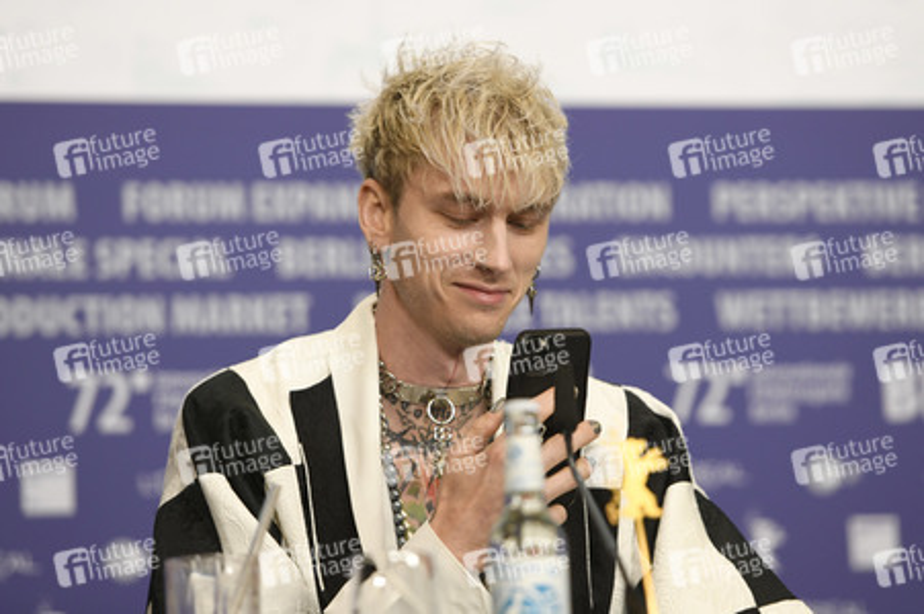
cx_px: 462
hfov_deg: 12.5
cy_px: 307
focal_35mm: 165
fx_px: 4232
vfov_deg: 8.3
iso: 1000
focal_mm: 165
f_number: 3.5
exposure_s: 1/200
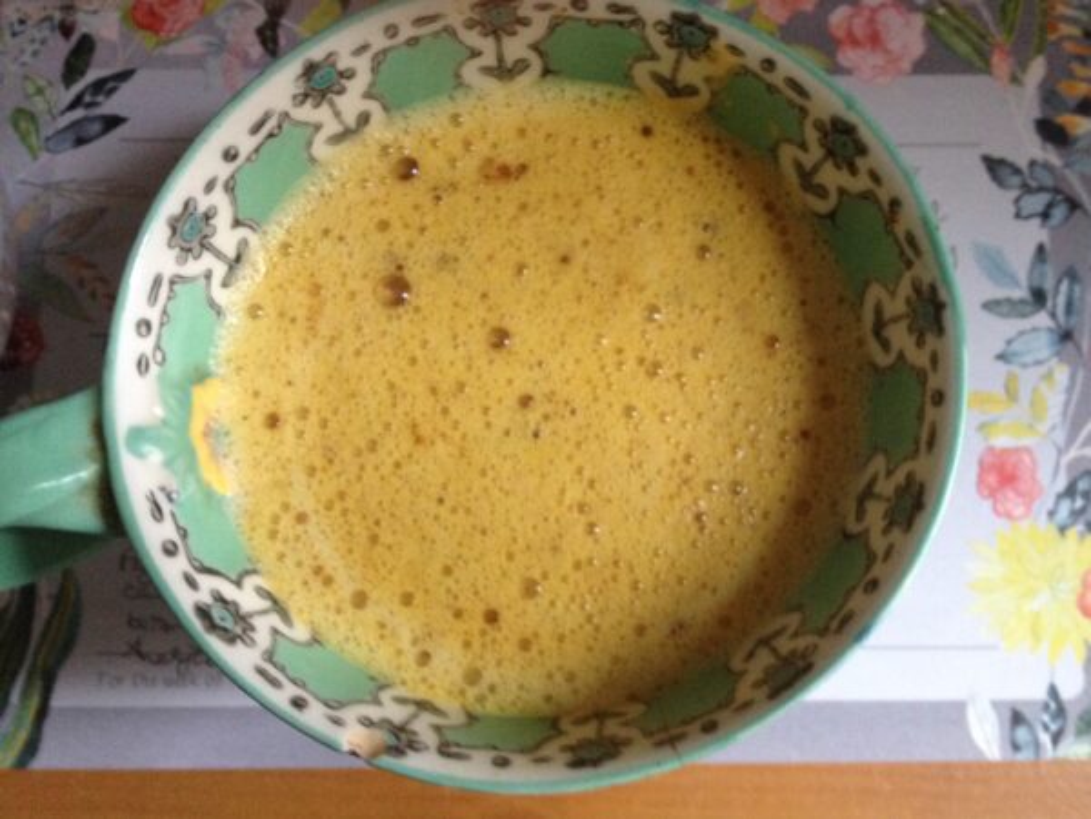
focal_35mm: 35
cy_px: 410
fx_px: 1103
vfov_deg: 40.7
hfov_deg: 52.6
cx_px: 546
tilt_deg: -78.8
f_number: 2.4
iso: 250
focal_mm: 4.28
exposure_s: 1/20
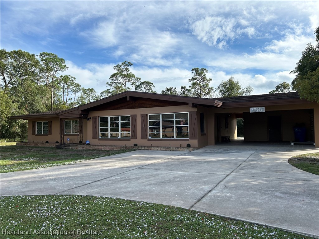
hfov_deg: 67.3
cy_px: 120
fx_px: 240
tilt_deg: +1.2
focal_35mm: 26
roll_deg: +0.9
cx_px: 160
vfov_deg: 53.1
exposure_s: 1/4630
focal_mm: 5.7
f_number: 1.5
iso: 50
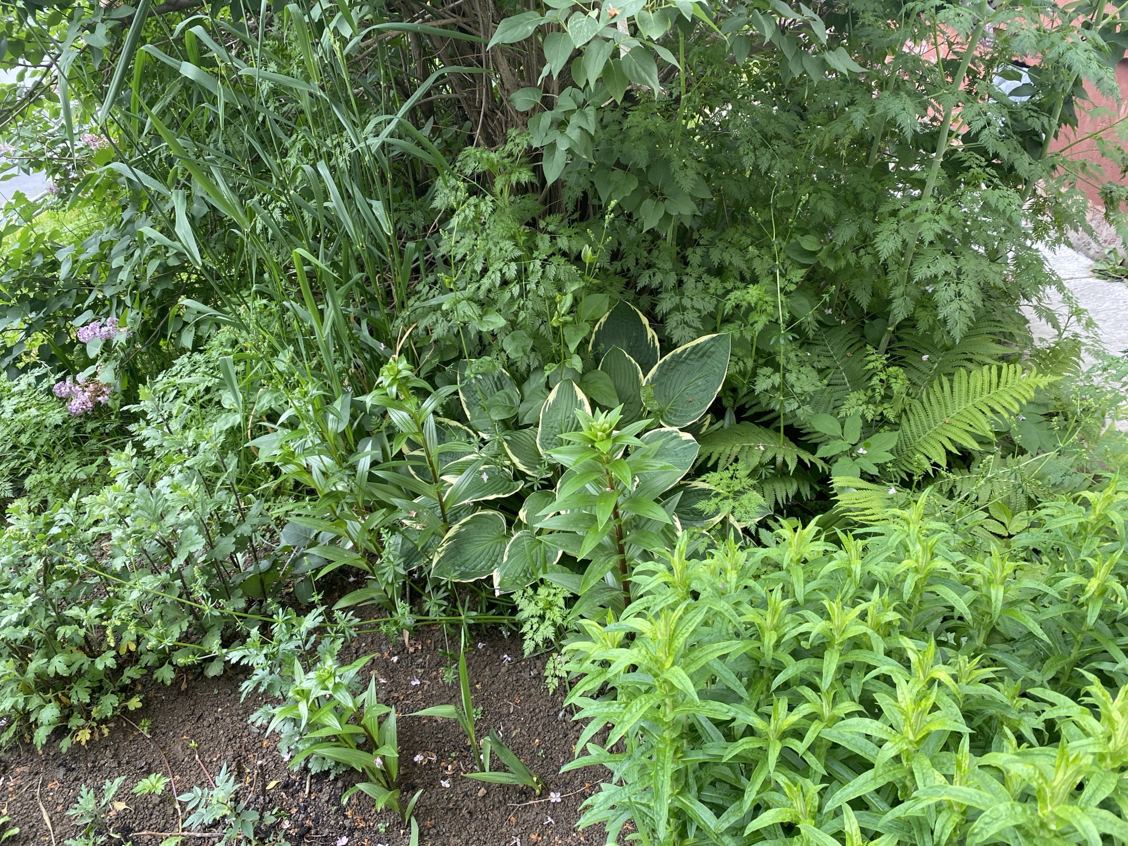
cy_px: 423
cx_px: 564
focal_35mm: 26
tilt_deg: -28.8
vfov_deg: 53.1
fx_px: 847
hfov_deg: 67.3
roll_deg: +2.7
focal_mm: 4.25
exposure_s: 1/121
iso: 64
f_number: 1.8
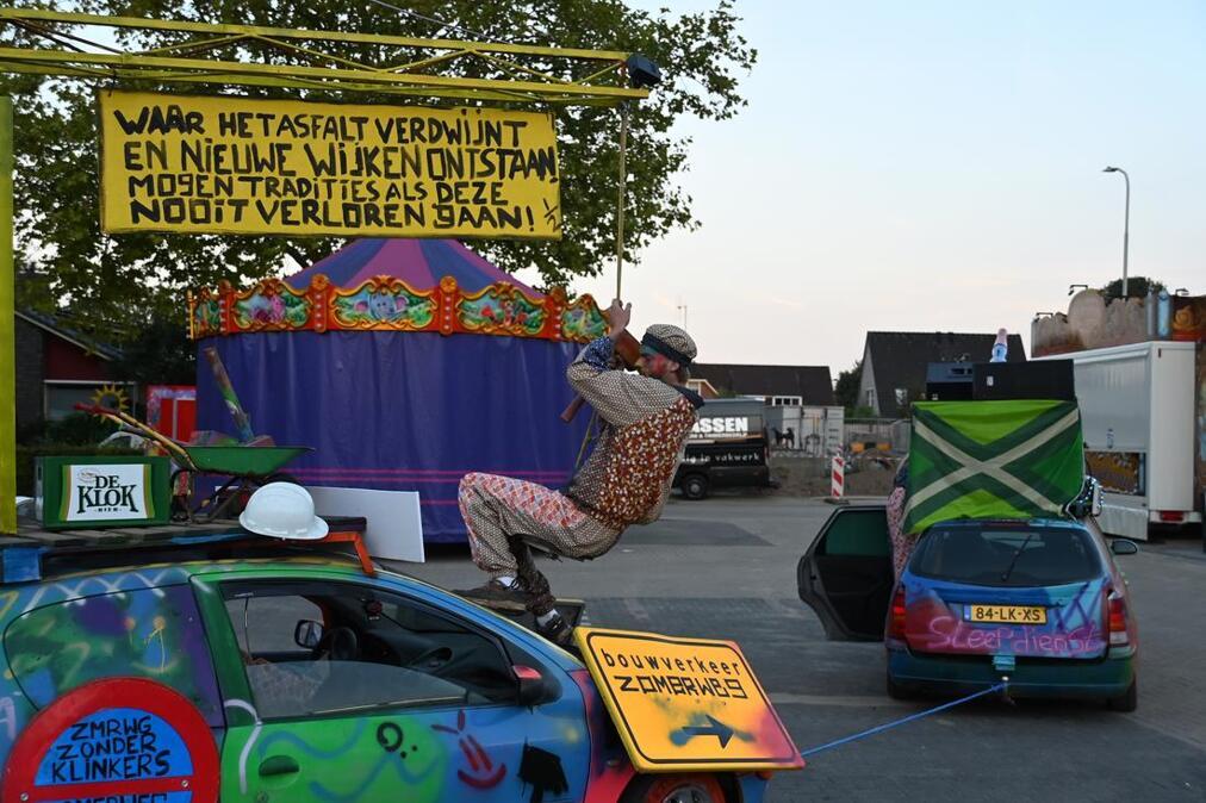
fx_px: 1339
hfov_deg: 48.5
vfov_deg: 33.4
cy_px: 402
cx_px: 603
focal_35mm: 40
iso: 400
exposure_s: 1/250
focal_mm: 27
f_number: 4
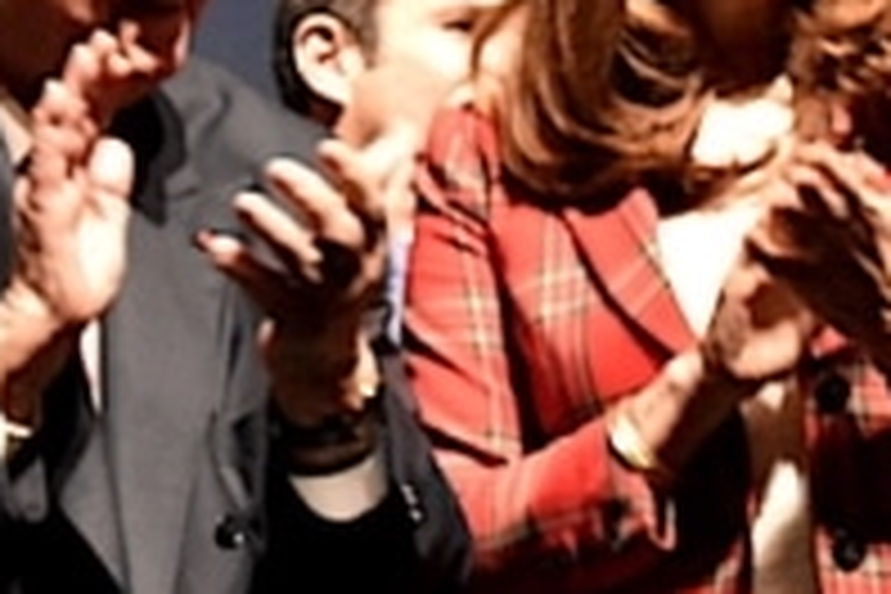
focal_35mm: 251
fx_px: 6200
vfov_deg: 5.5
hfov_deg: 8.2
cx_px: -90
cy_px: 72
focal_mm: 55
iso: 5000
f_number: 5.6
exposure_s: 1/60
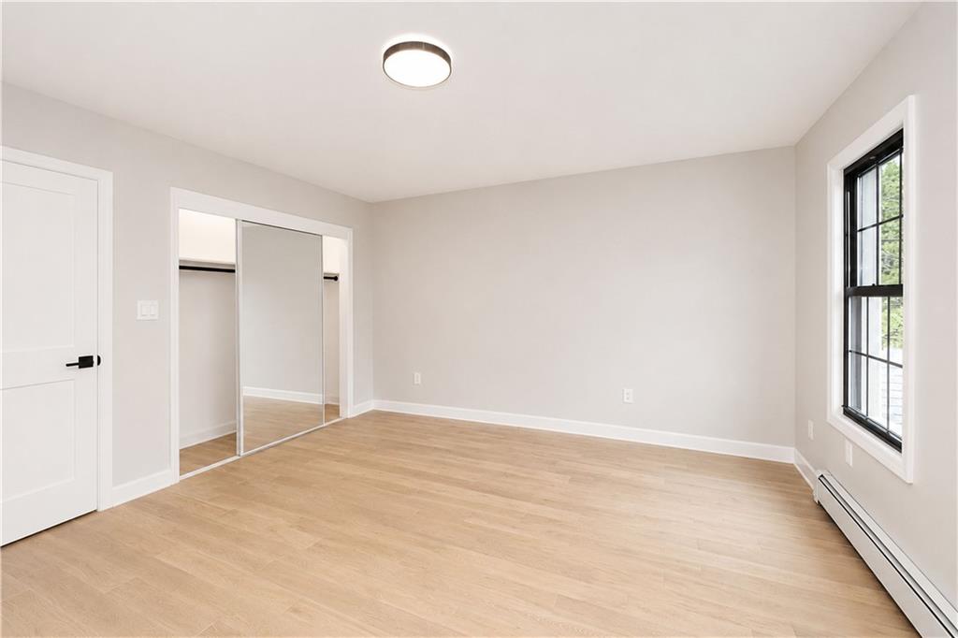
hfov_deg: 100.4
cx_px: 479
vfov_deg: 77.3
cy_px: 319
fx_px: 399
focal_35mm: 15
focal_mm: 10
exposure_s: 1/80
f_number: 9
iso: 1600
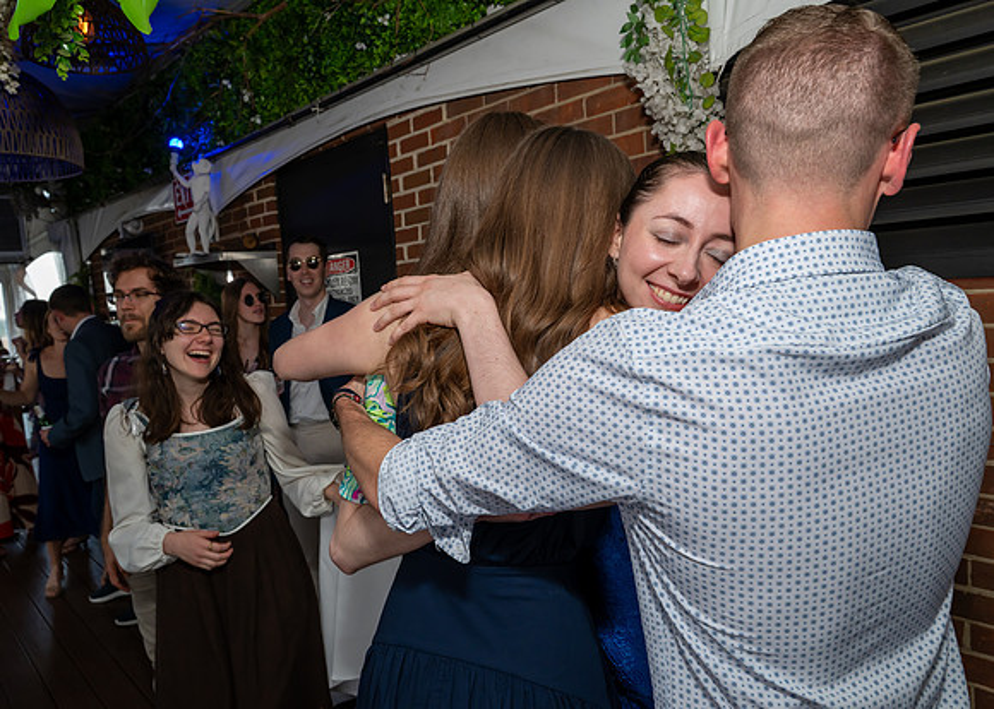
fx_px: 710
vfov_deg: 53.1
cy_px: 354
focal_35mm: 25
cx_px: 462
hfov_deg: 69.9
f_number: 7.1
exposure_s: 1/250
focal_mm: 24
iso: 640
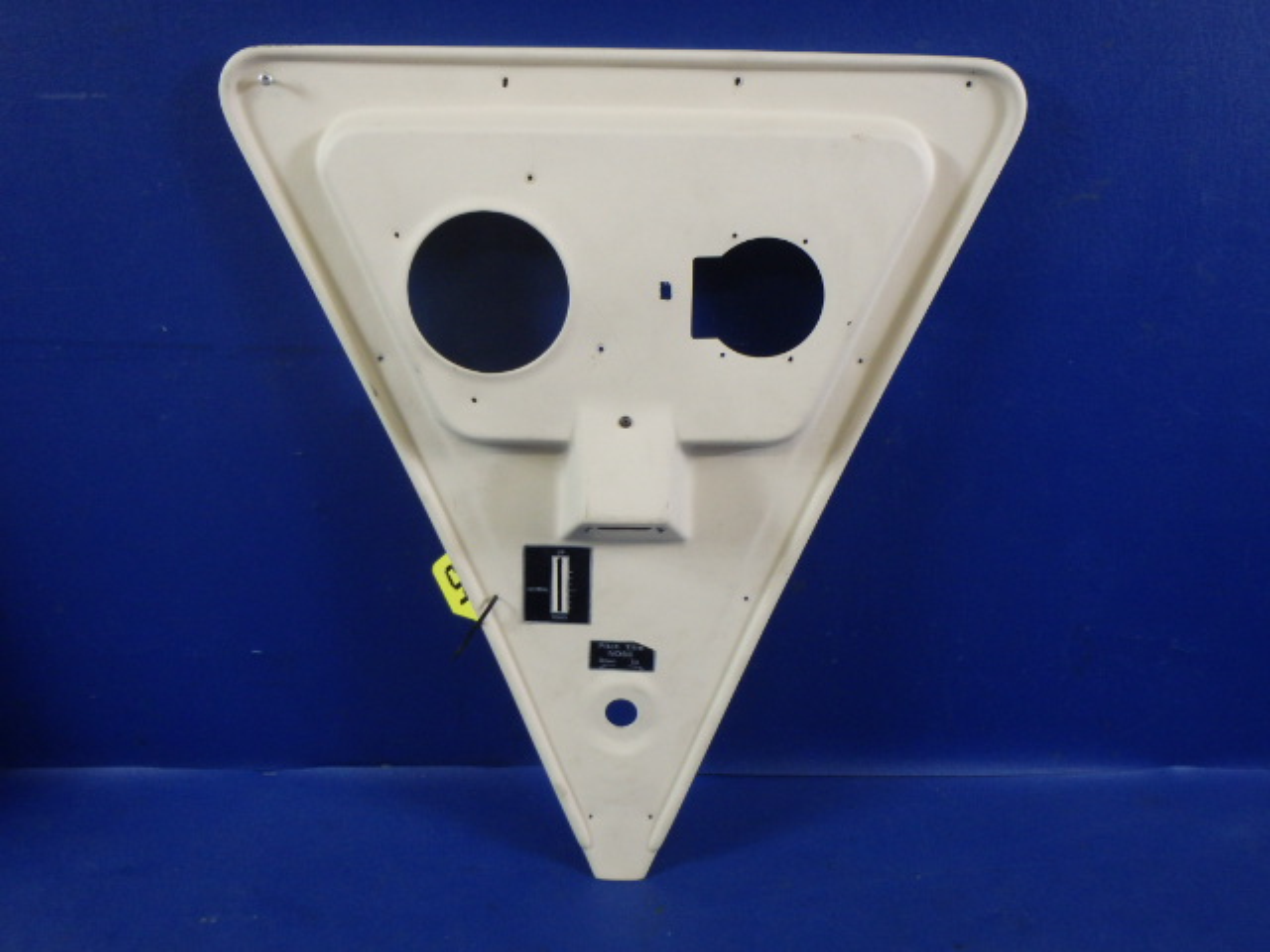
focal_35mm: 28
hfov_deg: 63.4
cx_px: 635
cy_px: 476
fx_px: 1027
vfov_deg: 49.7
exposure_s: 1/30
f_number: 3.9
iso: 400
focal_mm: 5
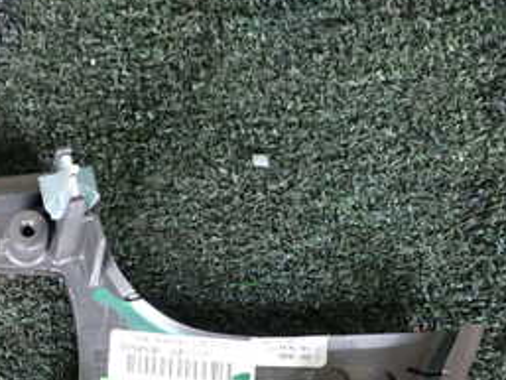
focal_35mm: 70
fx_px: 1024
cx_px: -33
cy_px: 303
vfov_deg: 20.8
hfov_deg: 25.9
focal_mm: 5.4
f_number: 2.3
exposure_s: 1/60
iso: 200
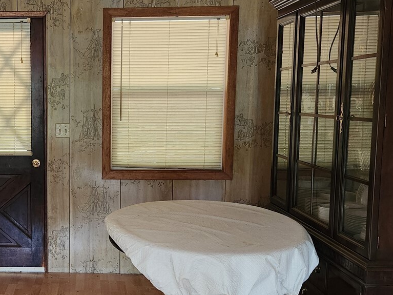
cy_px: 169
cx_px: 55
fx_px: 545
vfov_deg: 30.2
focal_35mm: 48
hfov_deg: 37.6
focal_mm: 5.4
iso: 640
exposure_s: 1/60
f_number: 1.8
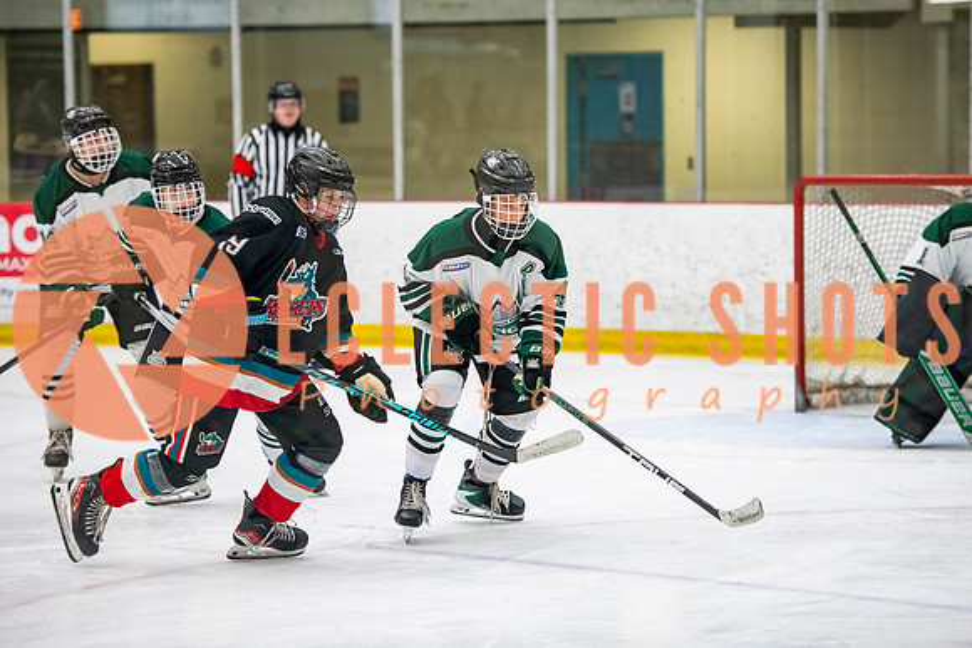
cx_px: 518
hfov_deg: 13.9
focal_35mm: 147
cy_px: 311
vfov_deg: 9.3
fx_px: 3983
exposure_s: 1/640
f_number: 3.2
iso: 2000
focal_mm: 135
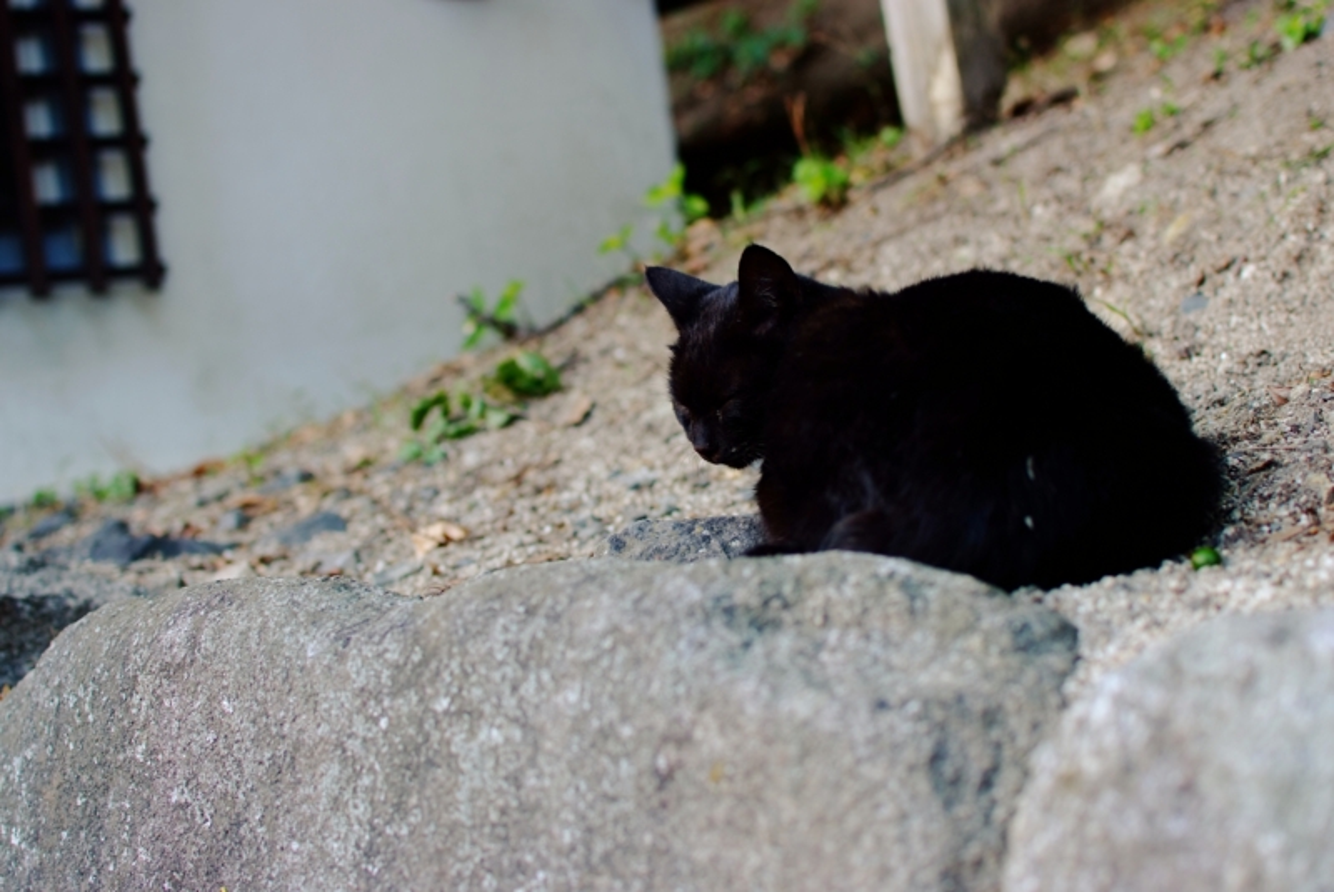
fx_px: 1966
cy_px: 446
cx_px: 667
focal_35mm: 53
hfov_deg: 37.5
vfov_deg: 25.6
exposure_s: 1/80
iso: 100
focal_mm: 35
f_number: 2.8
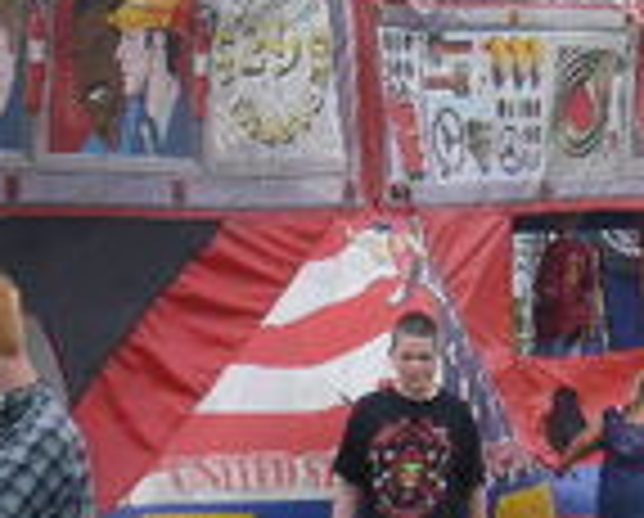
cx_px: 540
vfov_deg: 5.4
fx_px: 5462
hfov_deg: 6.7
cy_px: 252
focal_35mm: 286
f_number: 5.7
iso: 64
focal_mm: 17.3
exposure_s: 1/160
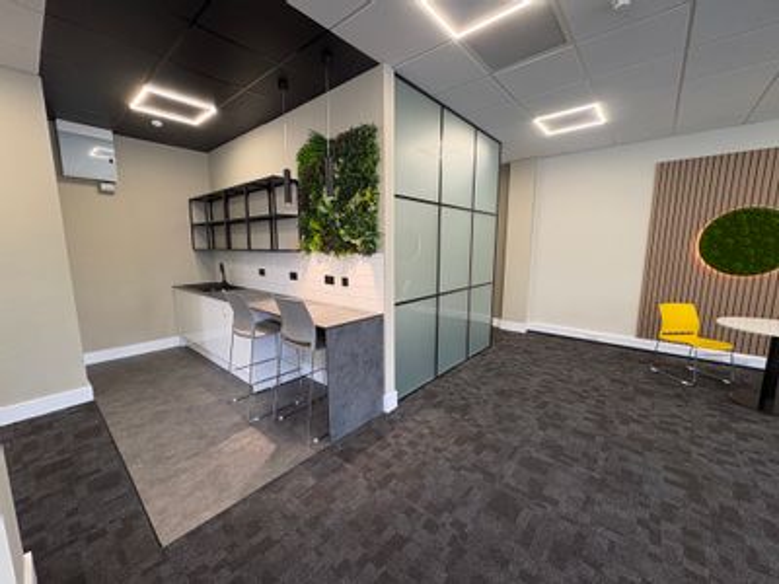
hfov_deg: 102.1
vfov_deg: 85.7
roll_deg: +0.5
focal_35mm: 14
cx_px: 390
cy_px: 292
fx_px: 315
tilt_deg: -8.5
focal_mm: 2.22
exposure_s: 1/100
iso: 160
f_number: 2.2
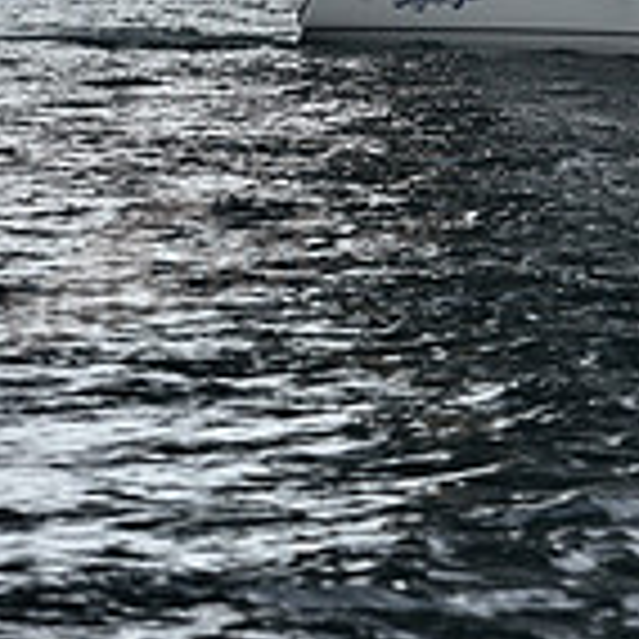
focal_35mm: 390
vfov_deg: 4.5
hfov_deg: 4.5
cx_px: 682
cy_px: -464
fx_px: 8145
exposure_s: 1/800
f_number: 6.3
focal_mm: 112
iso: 250
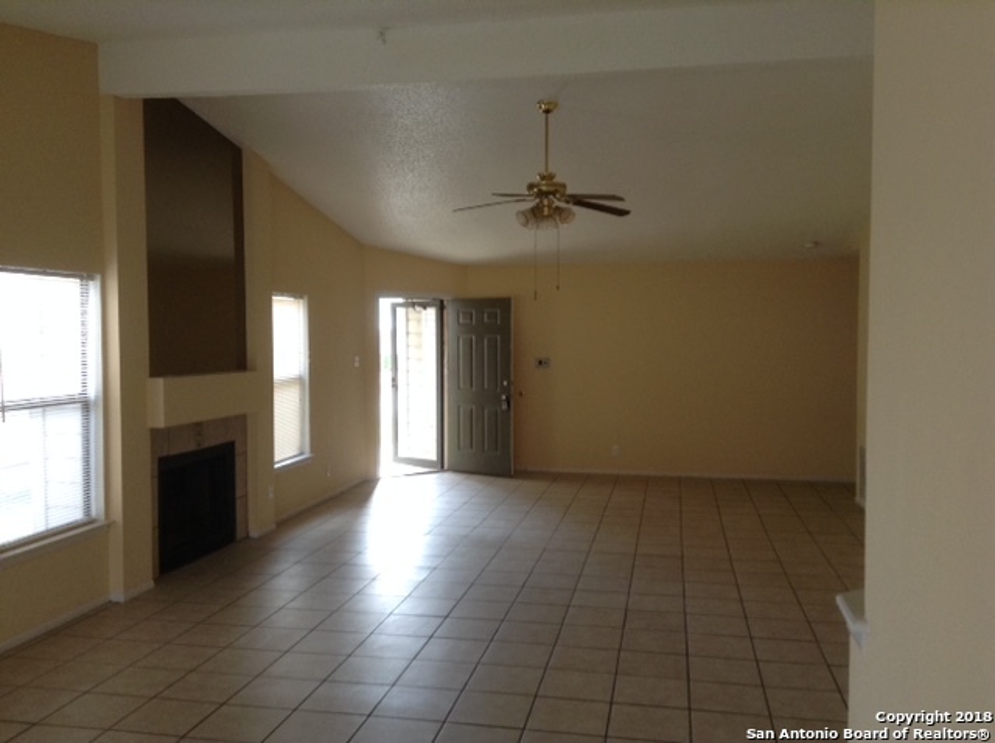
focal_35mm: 33
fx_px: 947
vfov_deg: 42.8
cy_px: 372
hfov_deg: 55.4
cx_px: 498
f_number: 2.4
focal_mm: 3.3
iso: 50
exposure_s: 1/24
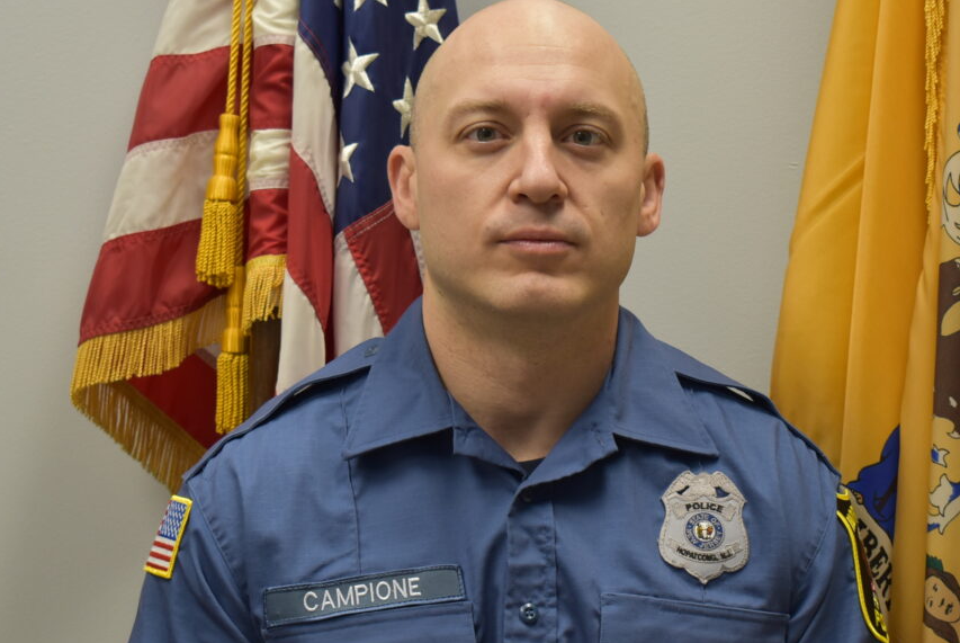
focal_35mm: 90
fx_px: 2403
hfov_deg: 22.6
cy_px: 292
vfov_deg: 15.2
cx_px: 528
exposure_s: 1/30
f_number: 4.8
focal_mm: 40
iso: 500
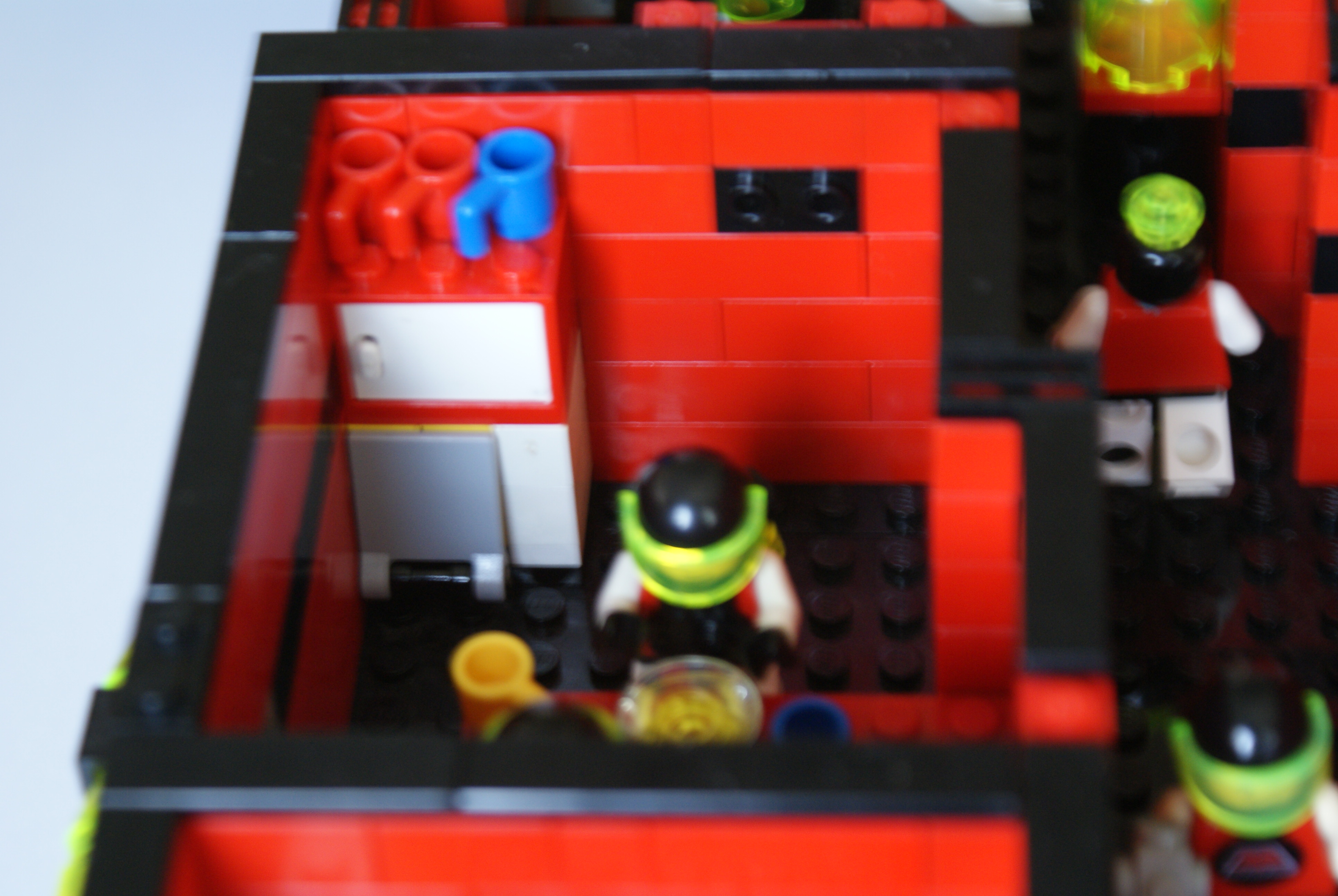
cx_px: 669
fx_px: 3907
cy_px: 448
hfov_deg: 19.4
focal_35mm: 105
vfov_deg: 13.1
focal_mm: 70
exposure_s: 1/4
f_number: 5.6
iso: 400
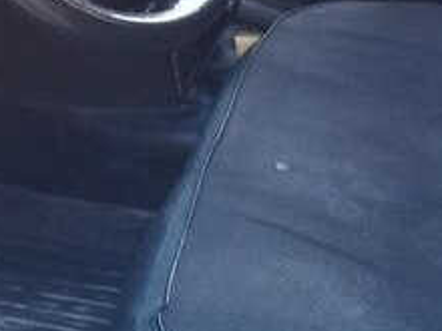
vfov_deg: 14.9
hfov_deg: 21.1
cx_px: 233
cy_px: -137
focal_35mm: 93
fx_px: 1187
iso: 64
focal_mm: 3.3
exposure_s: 1/40
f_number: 2.2
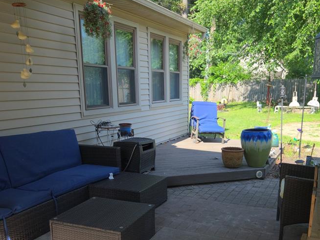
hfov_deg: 51.2
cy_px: 157
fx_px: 333
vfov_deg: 39.3
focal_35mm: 36
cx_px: 180
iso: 25
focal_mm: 5.4
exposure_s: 1/519
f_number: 1.8
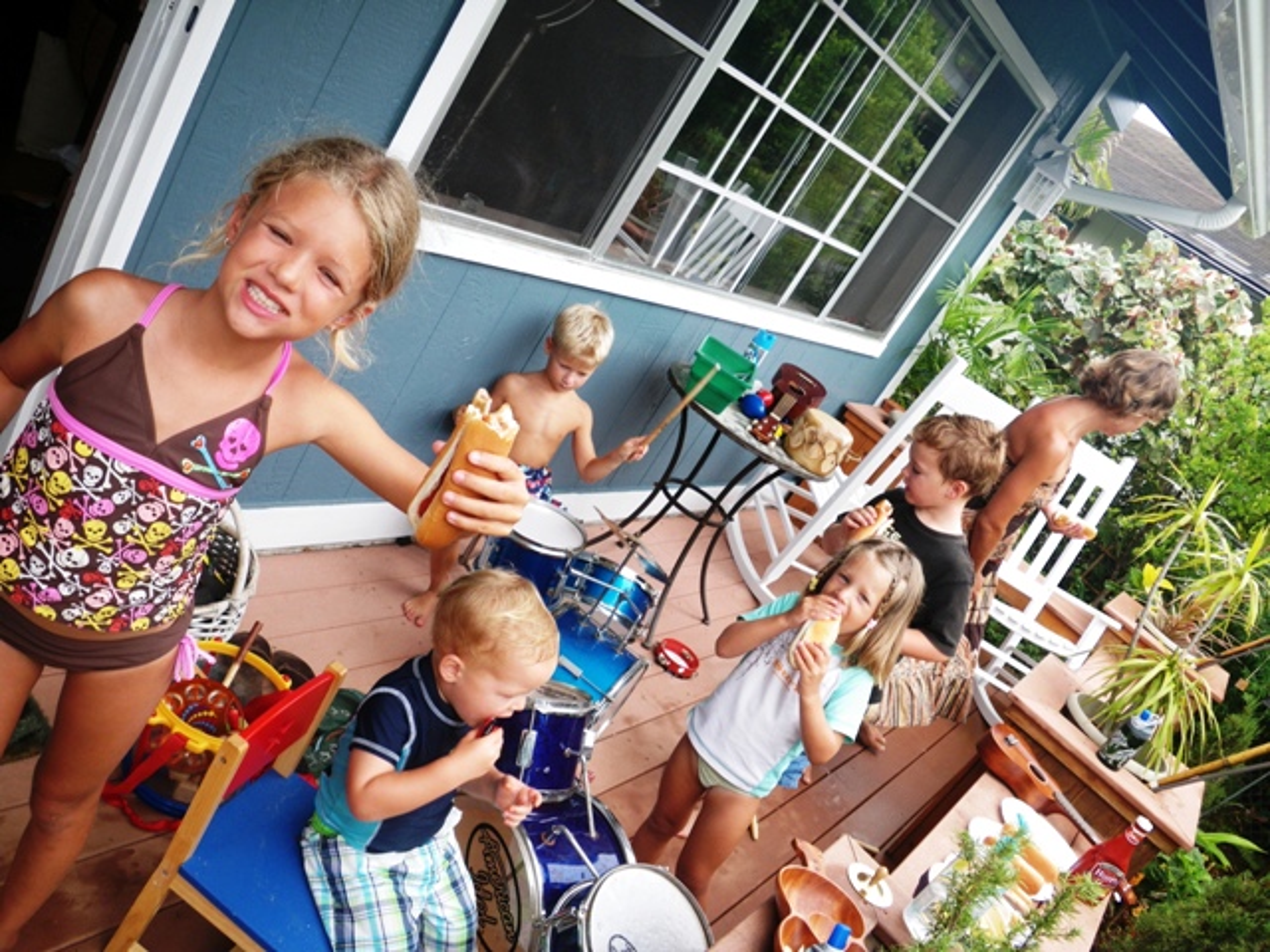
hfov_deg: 63.4
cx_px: 635
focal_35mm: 28
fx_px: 1027
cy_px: 476
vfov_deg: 49.7
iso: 64
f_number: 3.5
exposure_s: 1/100
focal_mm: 5
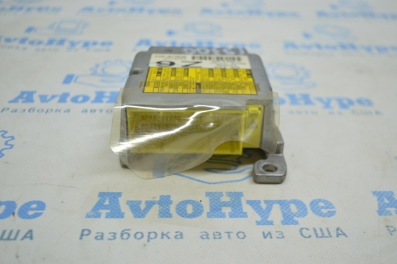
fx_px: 446
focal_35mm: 40
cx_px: 198
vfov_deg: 32.9
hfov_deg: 48.0
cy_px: 132
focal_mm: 27
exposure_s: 1/80
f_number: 4
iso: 400
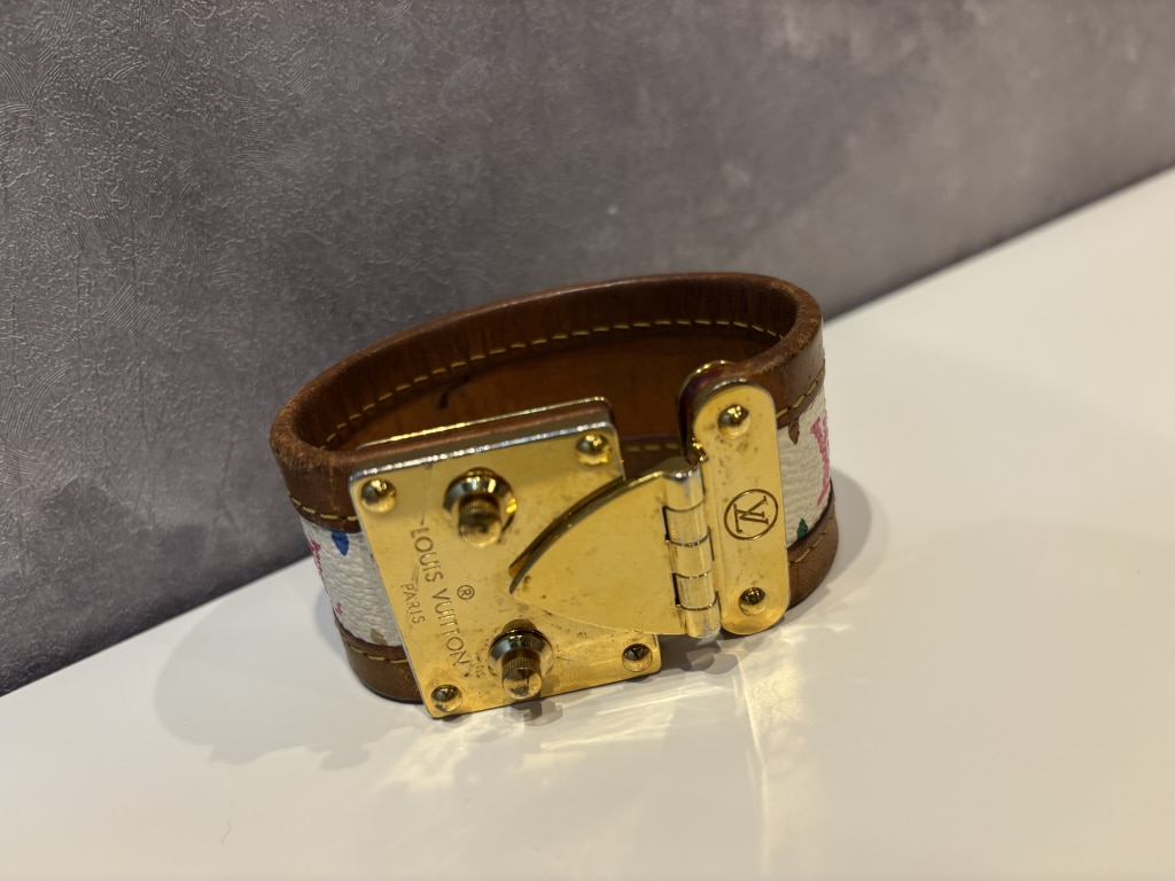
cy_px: 440
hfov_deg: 67.3
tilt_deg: -26.9
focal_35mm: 26
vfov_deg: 53.1
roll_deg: +11.6
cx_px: 588
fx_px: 883
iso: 125
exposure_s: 1/60
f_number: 1.6
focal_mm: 5.96
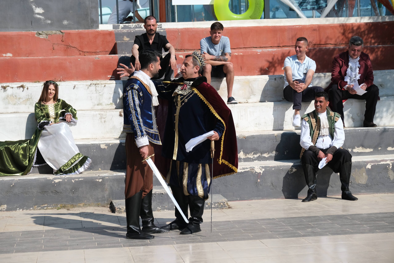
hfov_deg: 24.5
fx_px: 908
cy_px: 132
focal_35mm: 83
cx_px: 197
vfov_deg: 16.5
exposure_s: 1/400
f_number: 4
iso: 160
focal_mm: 55
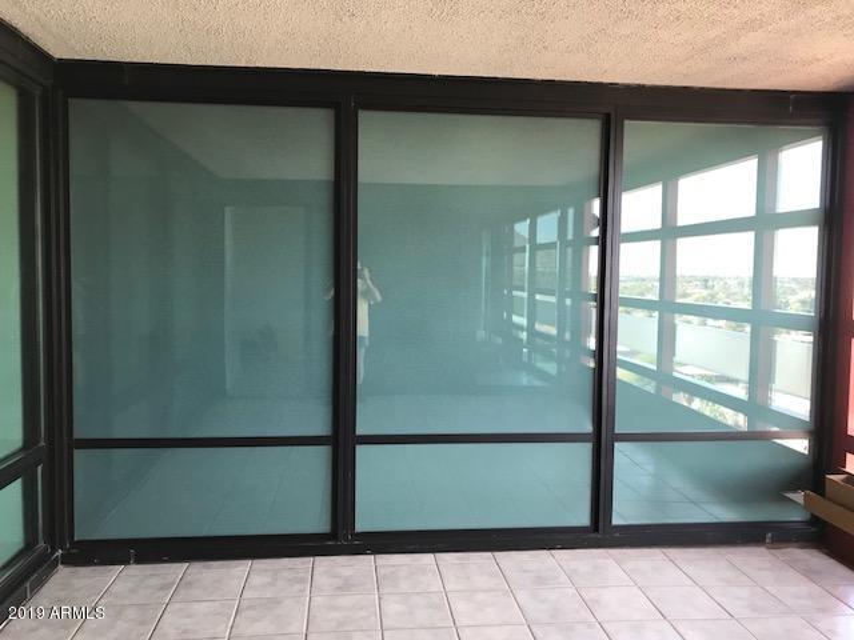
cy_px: 320
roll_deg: -0.7
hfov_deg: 63.4
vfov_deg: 49.7
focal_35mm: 28
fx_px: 691
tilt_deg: -3.3
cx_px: 427
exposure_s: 1/40
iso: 25
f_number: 1.8
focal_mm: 3.99
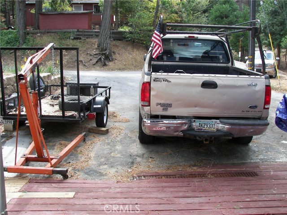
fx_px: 298
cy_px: 108
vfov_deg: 39.7
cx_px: 144
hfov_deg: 51.4
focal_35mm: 36
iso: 50
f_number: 2.8
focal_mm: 6
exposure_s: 1/80
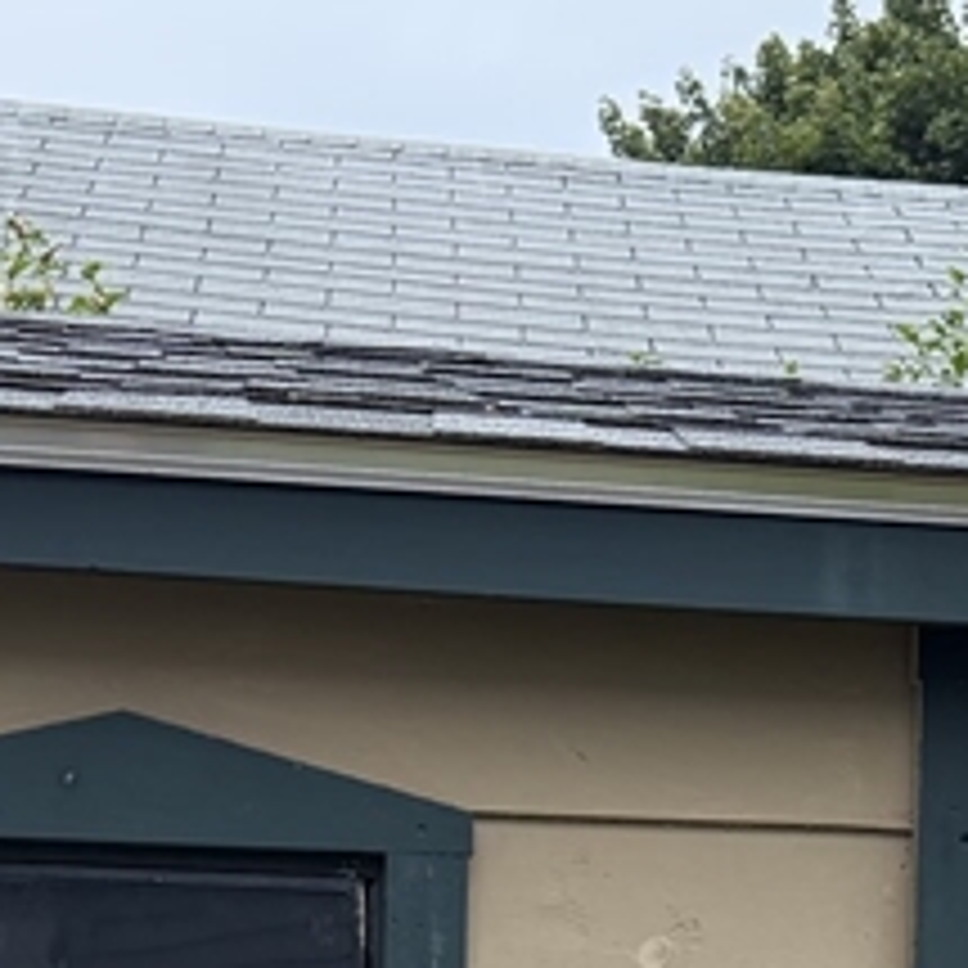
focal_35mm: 101
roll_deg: -0.7
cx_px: 837
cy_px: 1540
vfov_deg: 15.6
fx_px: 3195
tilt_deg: -3.0
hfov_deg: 17.0
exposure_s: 1/1689
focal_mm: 6.76
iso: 100
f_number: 1.78
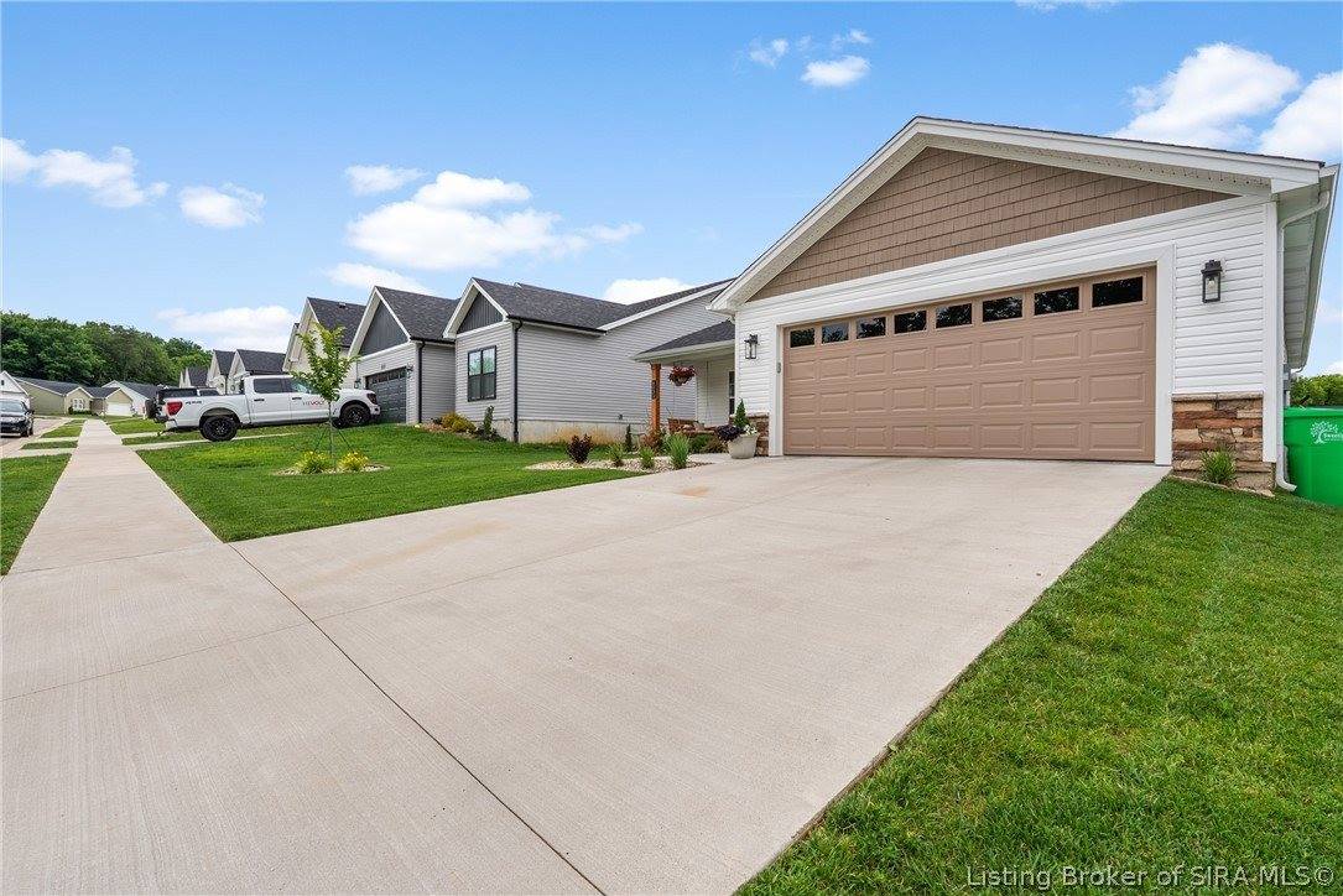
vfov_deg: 73.8
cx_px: 672
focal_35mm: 16
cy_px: 448
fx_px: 597
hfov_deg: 96.7
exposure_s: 1/500
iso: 400
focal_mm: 16
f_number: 11
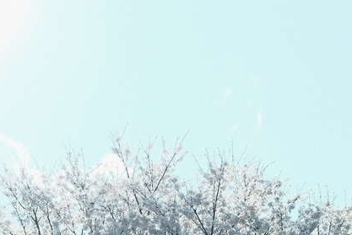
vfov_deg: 14.5
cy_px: 183
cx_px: 145
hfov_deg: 21.7
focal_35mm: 94
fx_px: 919
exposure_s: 1/1000
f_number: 5.6
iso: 400
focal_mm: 32.9
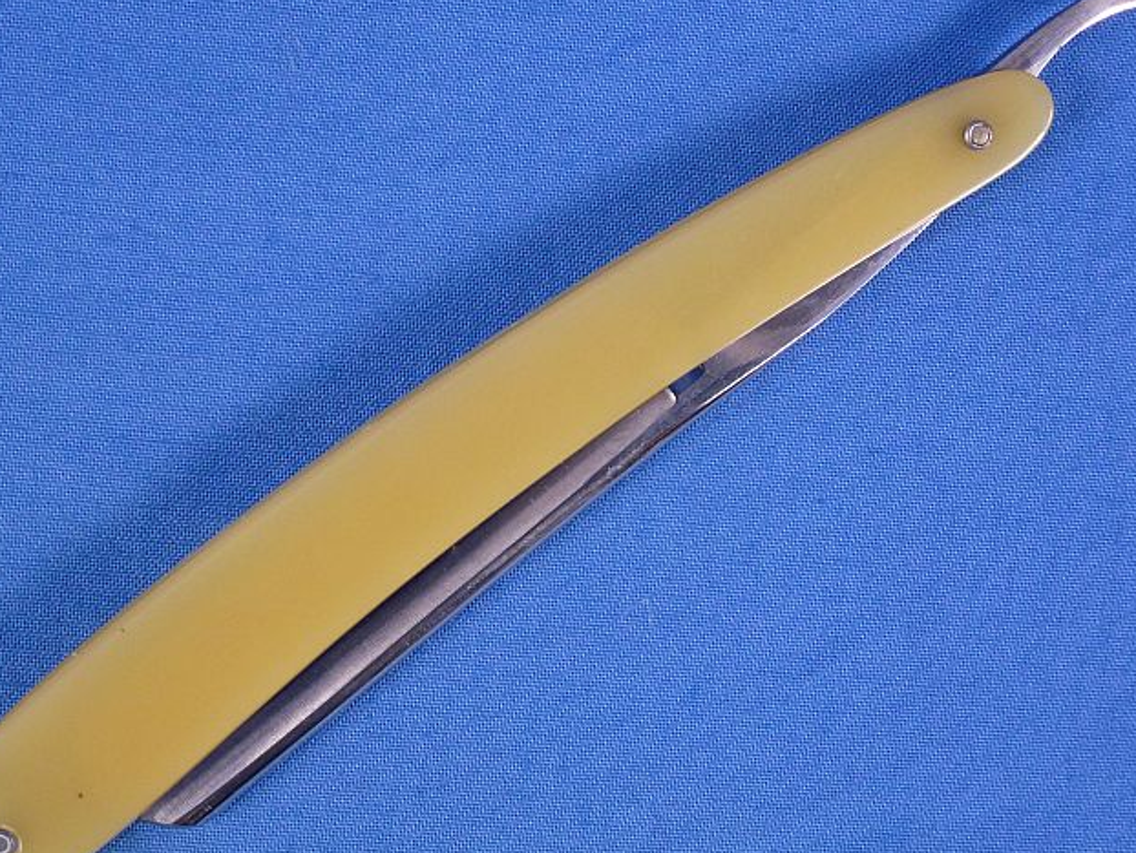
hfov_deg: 30.7
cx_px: 590
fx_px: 2068
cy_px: 444
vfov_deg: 23.3
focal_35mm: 63
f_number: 4.1
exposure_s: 1/80
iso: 250
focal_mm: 8.7
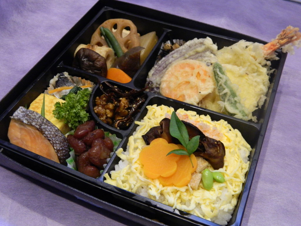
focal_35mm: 41
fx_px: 357
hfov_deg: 45.8
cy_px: 113
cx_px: 150
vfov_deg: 35.1
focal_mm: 7.3
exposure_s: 1/15
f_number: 3.5
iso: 400
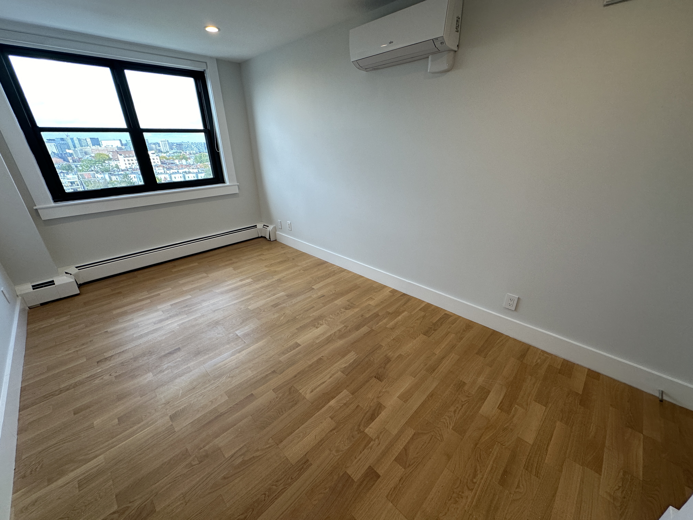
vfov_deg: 85.7
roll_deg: +1.2
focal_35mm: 14
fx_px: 280
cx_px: 346
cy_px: 260
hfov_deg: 102.1
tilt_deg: -22.5
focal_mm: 2.22
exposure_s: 1/120
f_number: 2.2
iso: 100
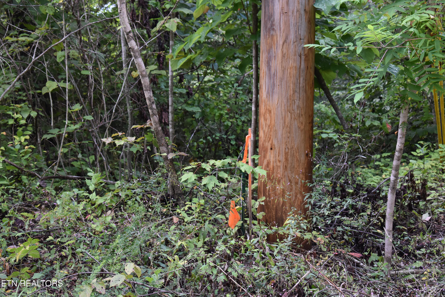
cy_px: 148
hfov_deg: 26.0
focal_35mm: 78
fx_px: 964
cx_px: 222
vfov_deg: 17.5
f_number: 5.6
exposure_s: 1/200
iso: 800
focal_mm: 52
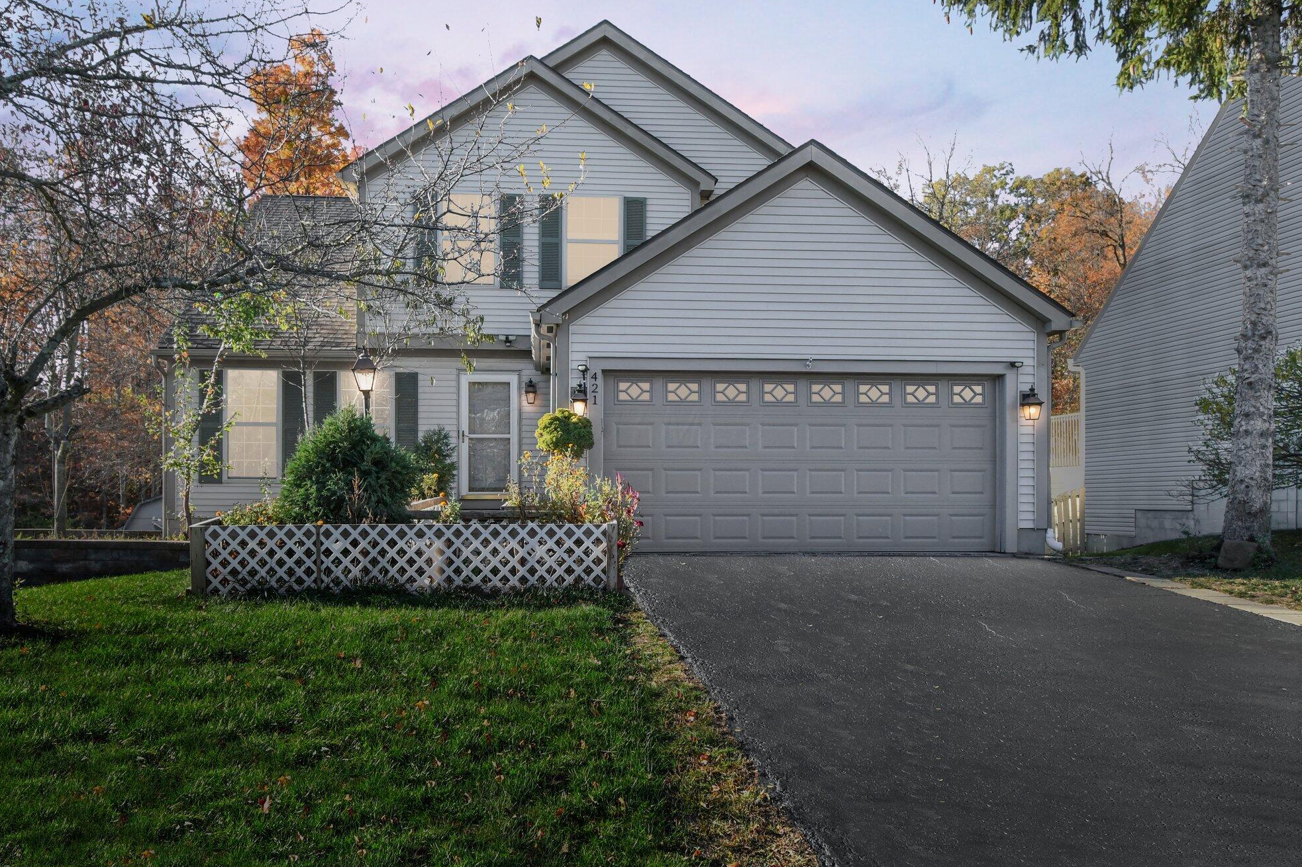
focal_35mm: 25
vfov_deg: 51.3
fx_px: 904
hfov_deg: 71.5
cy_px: 425
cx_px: 630
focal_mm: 16
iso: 640
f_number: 6.3
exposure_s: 1/500
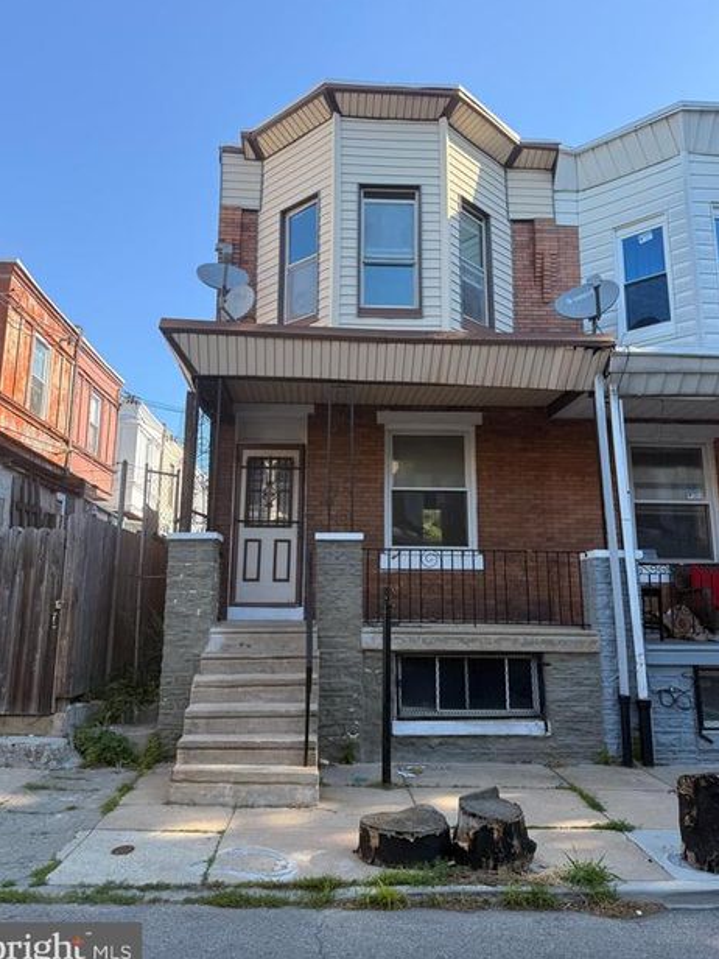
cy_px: 458
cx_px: 363
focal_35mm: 26
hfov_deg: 53.1
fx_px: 720
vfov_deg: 67.3
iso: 80
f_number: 1.78
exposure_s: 1/1522
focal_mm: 6.76
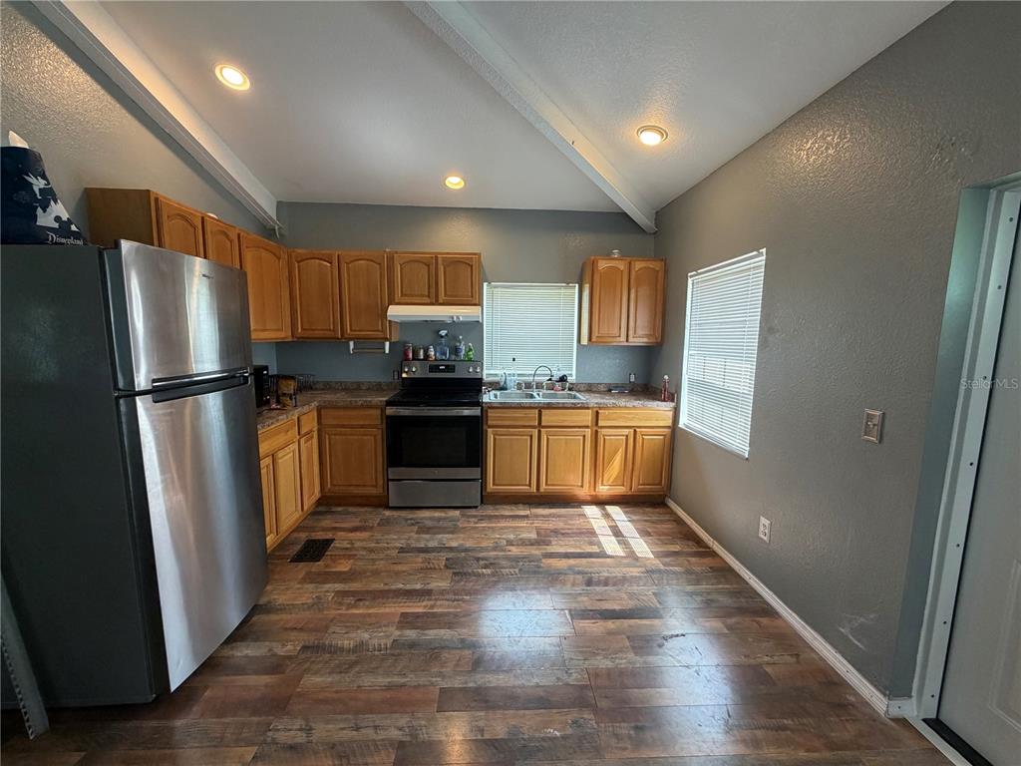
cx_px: 510
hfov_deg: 102.1
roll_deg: -1.0
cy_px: 383
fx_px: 413
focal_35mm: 14
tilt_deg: -8.2
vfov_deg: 85.7
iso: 320
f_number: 2.2
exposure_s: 1/120
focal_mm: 2.22
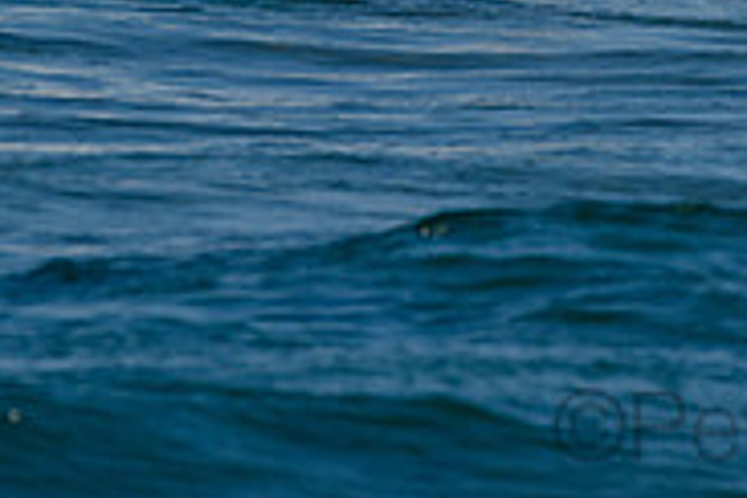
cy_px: -366
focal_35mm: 1943
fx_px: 40314
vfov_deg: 0.7
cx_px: 601
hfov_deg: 1.1
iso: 160
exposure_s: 1/2000
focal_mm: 500
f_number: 5.6
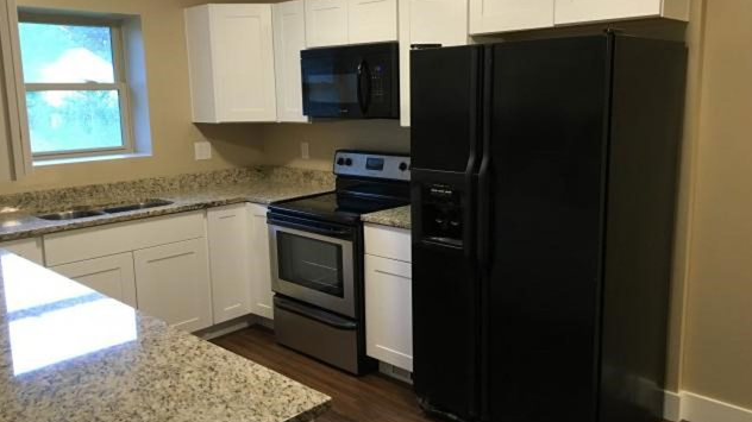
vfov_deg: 36.6
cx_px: 378
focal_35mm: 32
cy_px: 202
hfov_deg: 61.0
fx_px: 638
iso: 160
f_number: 2.2
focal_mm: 4.15
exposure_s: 1/30
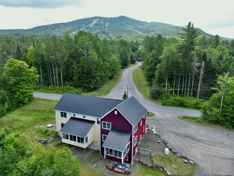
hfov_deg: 71.6
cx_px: 117
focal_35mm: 24
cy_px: 88
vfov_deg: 56.8
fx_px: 162
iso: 200
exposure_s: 1/800
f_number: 1.7
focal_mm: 6.72
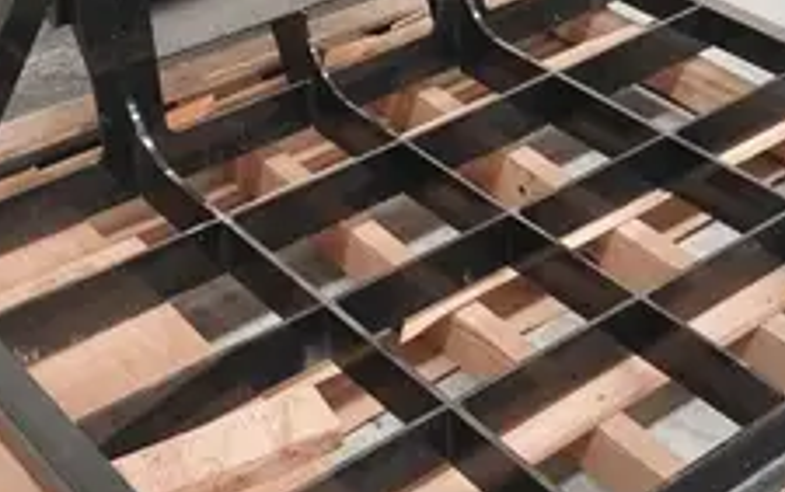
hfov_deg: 33.4
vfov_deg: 21.3
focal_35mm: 61
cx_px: 419
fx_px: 1306
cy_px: 304
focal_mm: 4
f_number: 1.8
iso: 320
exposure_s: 1/50
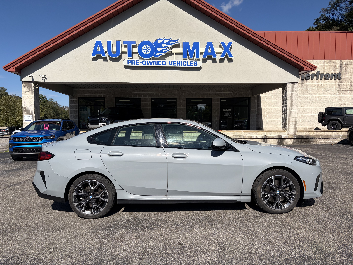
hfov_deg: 67.3
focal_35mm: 26
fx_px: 265
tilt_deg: +0.4
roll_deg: +1.3
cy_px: 132
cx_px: 176
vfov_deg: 53.1
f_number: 1.6
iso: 64
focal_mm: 5.96
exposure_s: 1/6993
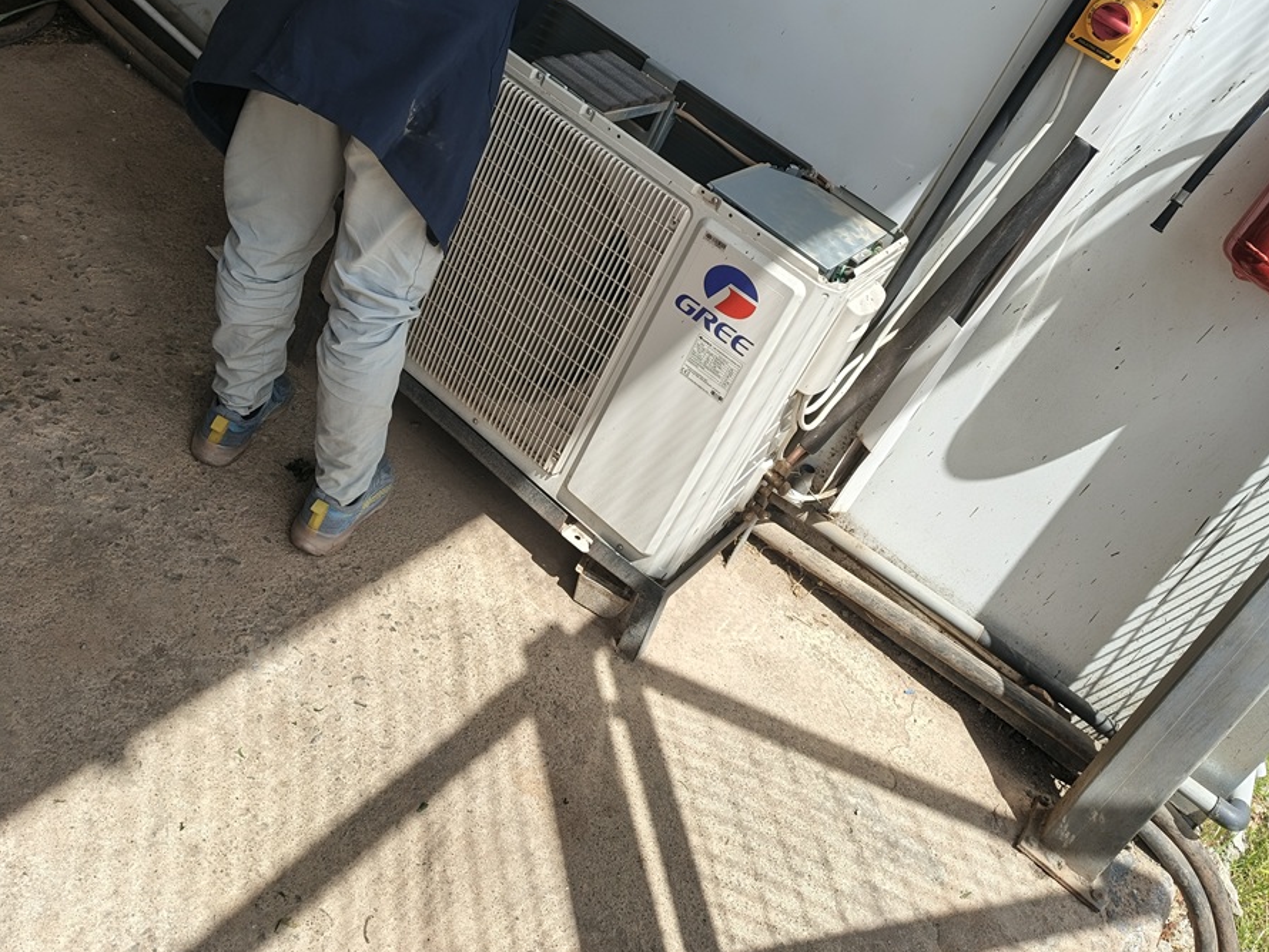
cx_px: 639
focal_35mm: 31
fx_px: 1137
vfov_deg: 43.5
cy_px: 204
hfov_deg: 58.3
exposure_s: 1/992
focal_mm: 5.56
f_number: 1.8
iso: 51
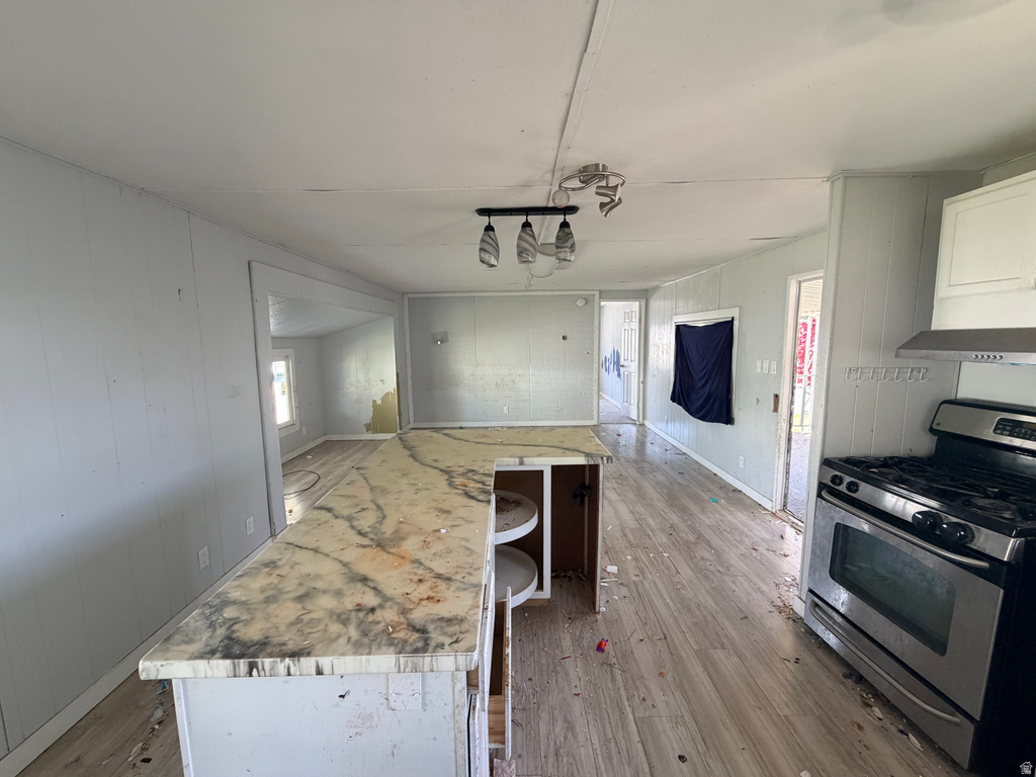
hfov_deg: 102.1
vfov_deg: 85.7
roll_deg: +1.3
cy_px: 388
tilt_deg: -6.4
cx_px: 518
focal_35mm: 14
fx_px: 419
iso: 320
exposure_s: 1/121
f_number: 2.2
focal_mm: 2.22
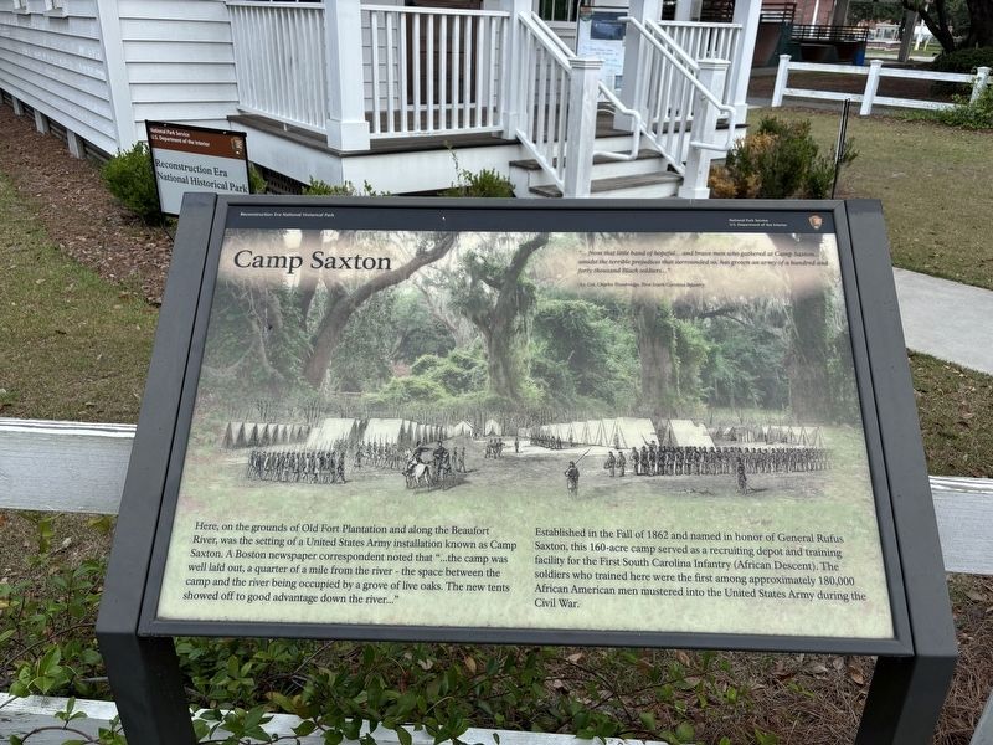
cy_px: 372
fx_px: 746
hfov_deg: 67.3
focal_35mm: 26
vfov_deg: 53.1
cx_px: 496
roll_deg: -1.8
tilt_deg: -25.4
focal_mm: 5.96
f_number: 1.6
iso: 50
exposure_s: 1/1437
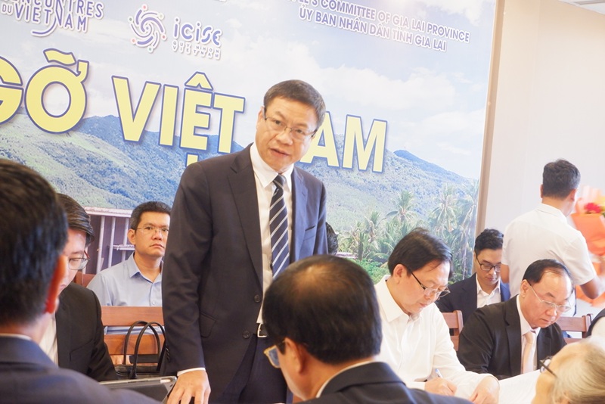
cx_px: 302
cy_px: 202
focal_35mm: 66
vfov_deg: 20.6
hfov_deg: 30.5
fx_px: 1110
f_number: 5.6
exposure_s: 1/26
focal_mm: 44.5
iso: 3200
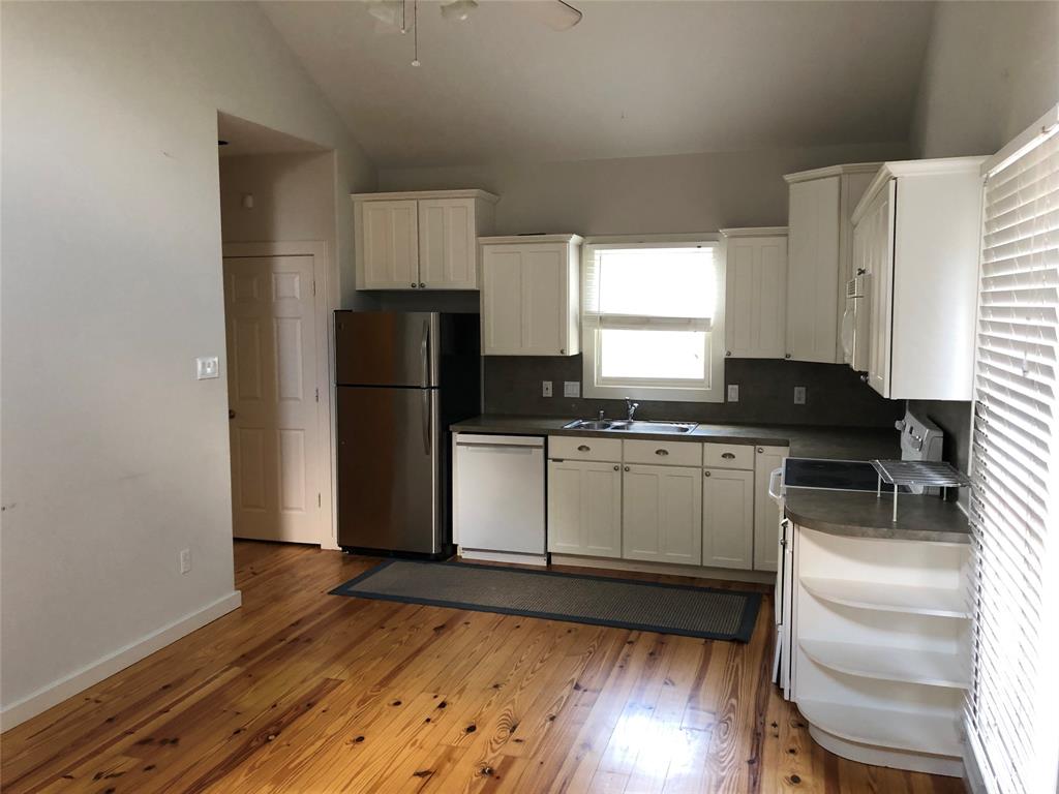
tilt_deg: -6.1
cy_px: 397
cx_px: 530
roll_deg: +1.0
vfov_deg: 49.7
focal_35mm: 28
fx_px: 857
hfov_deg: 63.4
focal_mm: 3.99
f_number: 1.8
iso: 50
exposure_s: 1/15
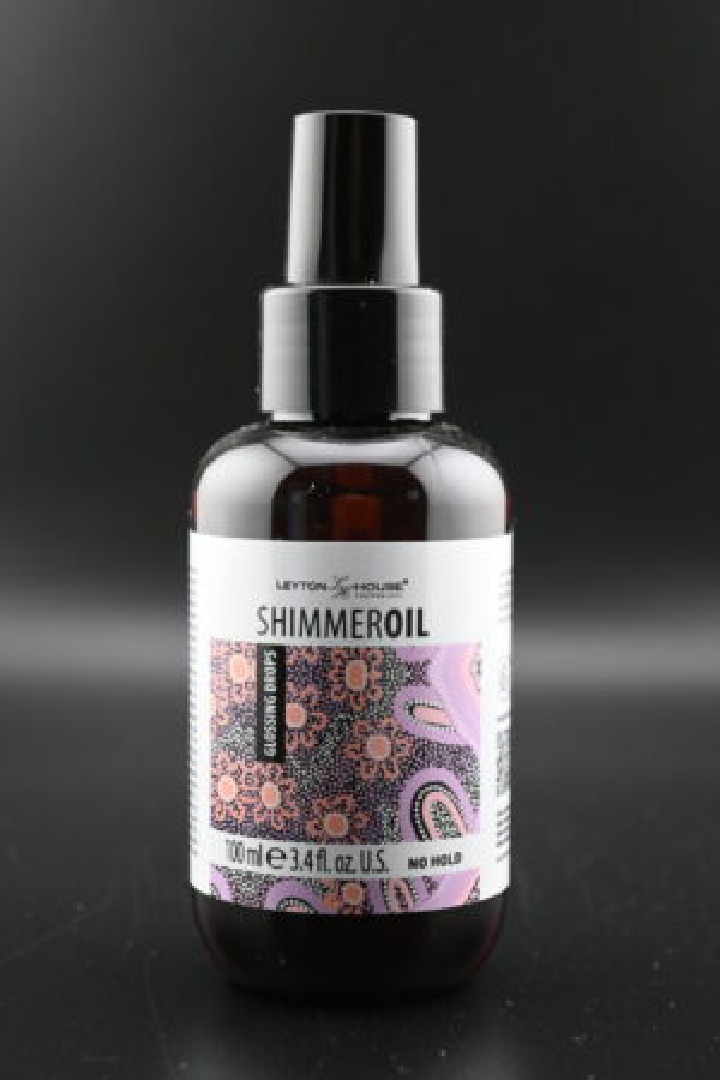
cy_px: 540
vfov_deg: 27.0
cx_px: 360
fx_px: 2250
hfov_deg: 18.2
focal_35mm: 75
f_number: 6.3
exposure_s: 1/80
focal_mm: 50
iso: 640
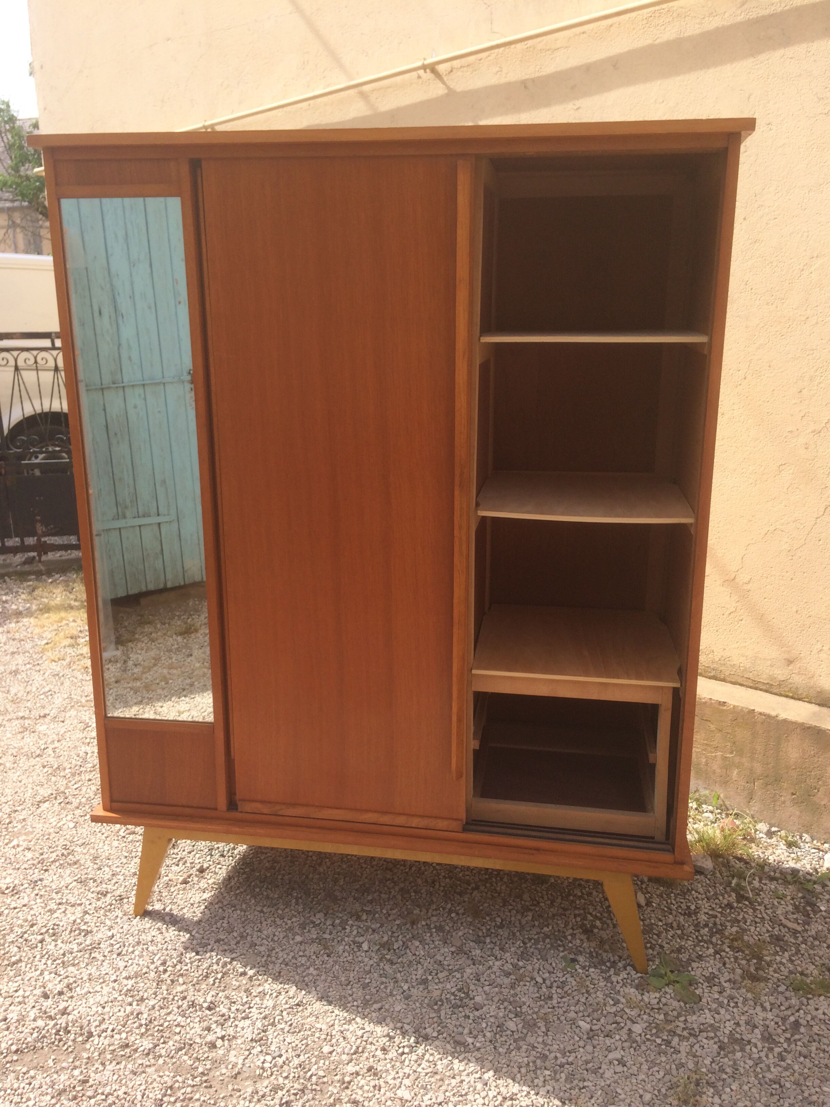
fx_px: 927
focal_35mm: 29
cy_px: 554
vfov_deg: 61.7
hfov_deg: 48.2
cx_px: 415
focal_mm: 4.15
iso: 32
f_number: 2.2
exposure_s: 1/1109
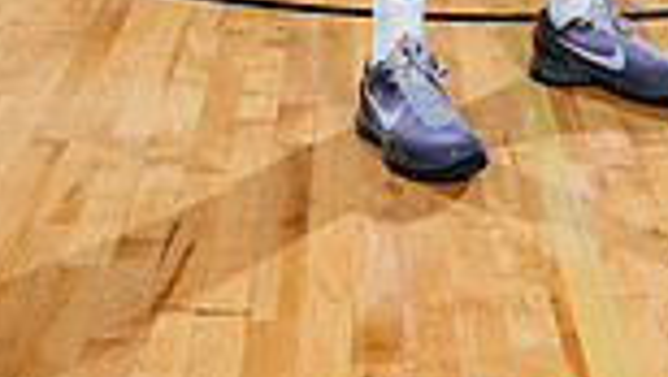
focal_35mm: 104
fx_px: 1844
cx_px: 477
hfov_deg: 20.4
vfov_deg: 10.1
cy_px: -559
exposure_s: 1/250
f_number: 8
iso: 250
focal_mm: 34
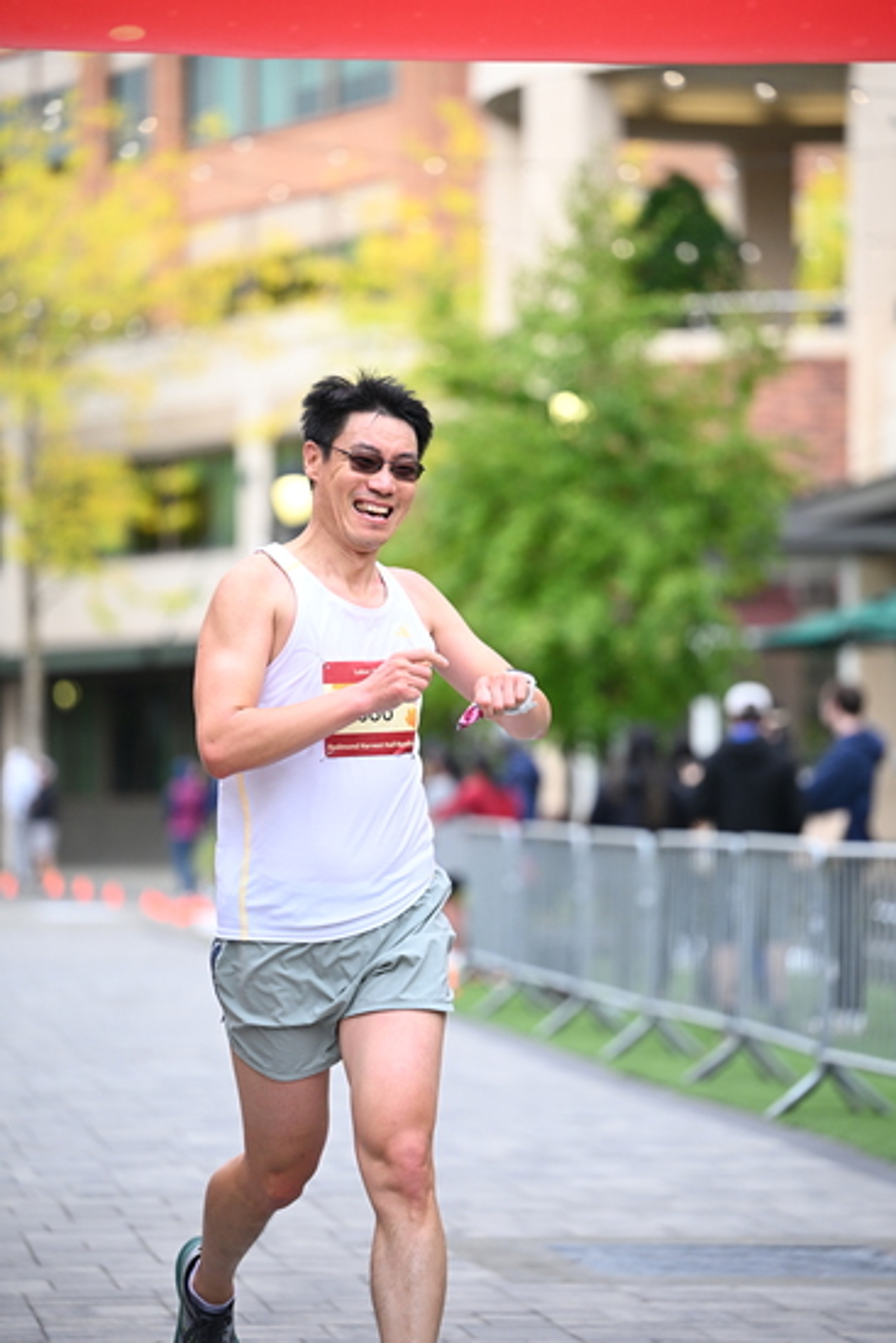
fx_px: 5036
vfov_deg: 15.2
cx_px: 448
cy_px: 672
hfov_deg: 10.2
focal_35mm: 135
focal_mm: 135
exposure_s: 1/1250
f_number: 2.8
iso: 1000
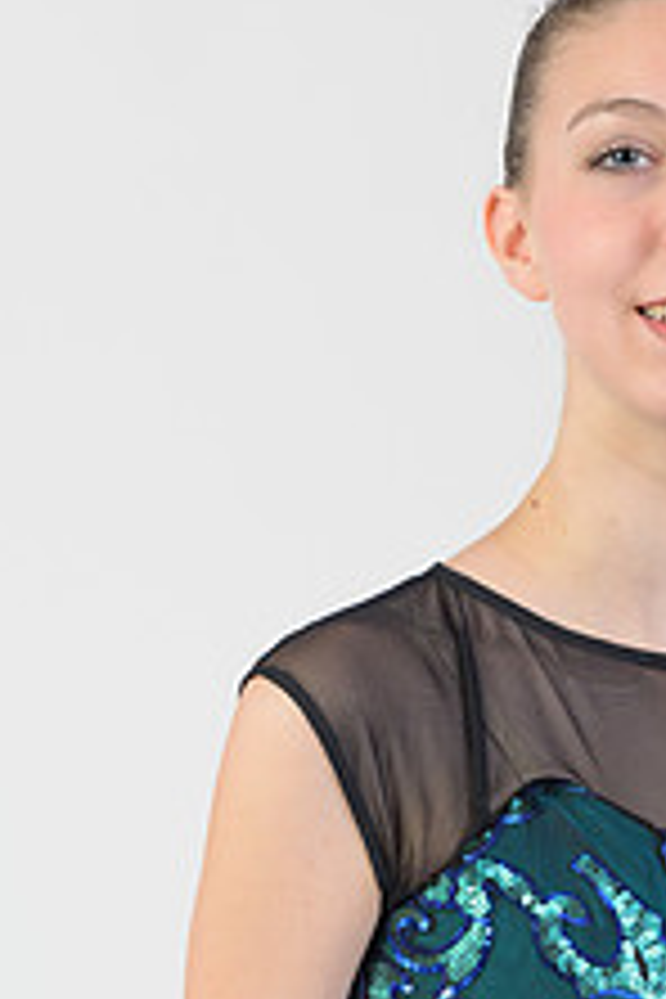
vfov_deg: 5.1
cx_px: 666
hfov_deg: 3.4
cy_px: 540
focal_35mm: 405
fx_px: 11238
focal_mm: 200
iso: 400
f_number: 6.3
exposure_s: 1/160
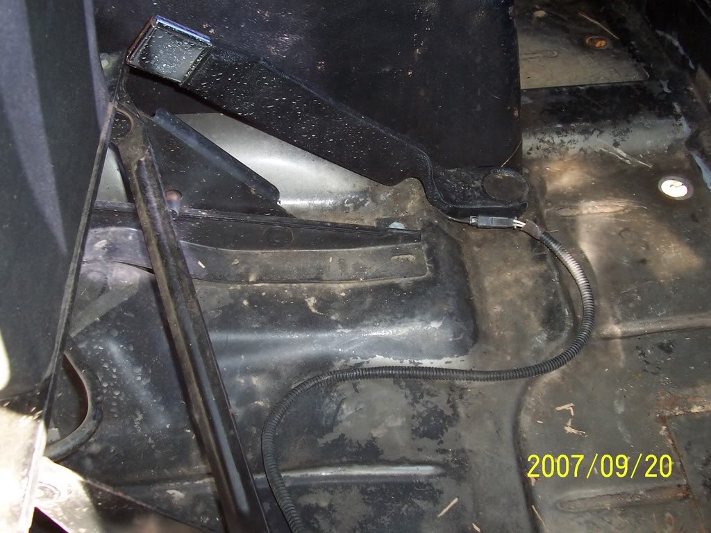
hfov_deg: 50.1
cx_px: 356
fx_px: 760
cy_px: 266
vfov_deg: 38.7
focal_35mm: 37
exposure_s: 1/60
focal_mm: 5.6
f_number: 2.8
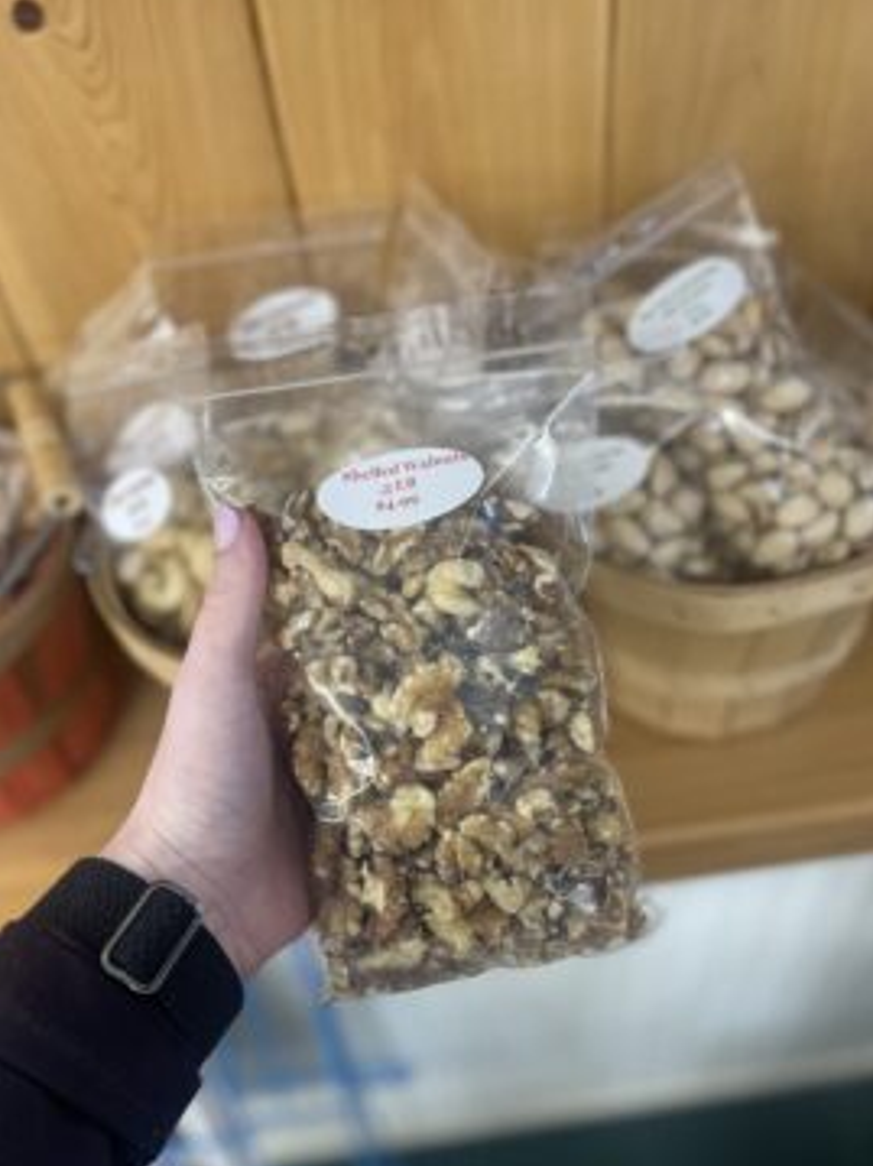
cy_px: 568
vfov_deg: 61.7
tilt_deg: -48.1
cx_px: 432
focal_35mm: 29
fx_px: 976
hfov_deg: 48.2
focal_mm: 5.1
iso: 200
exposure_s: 1/60
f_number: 1.6
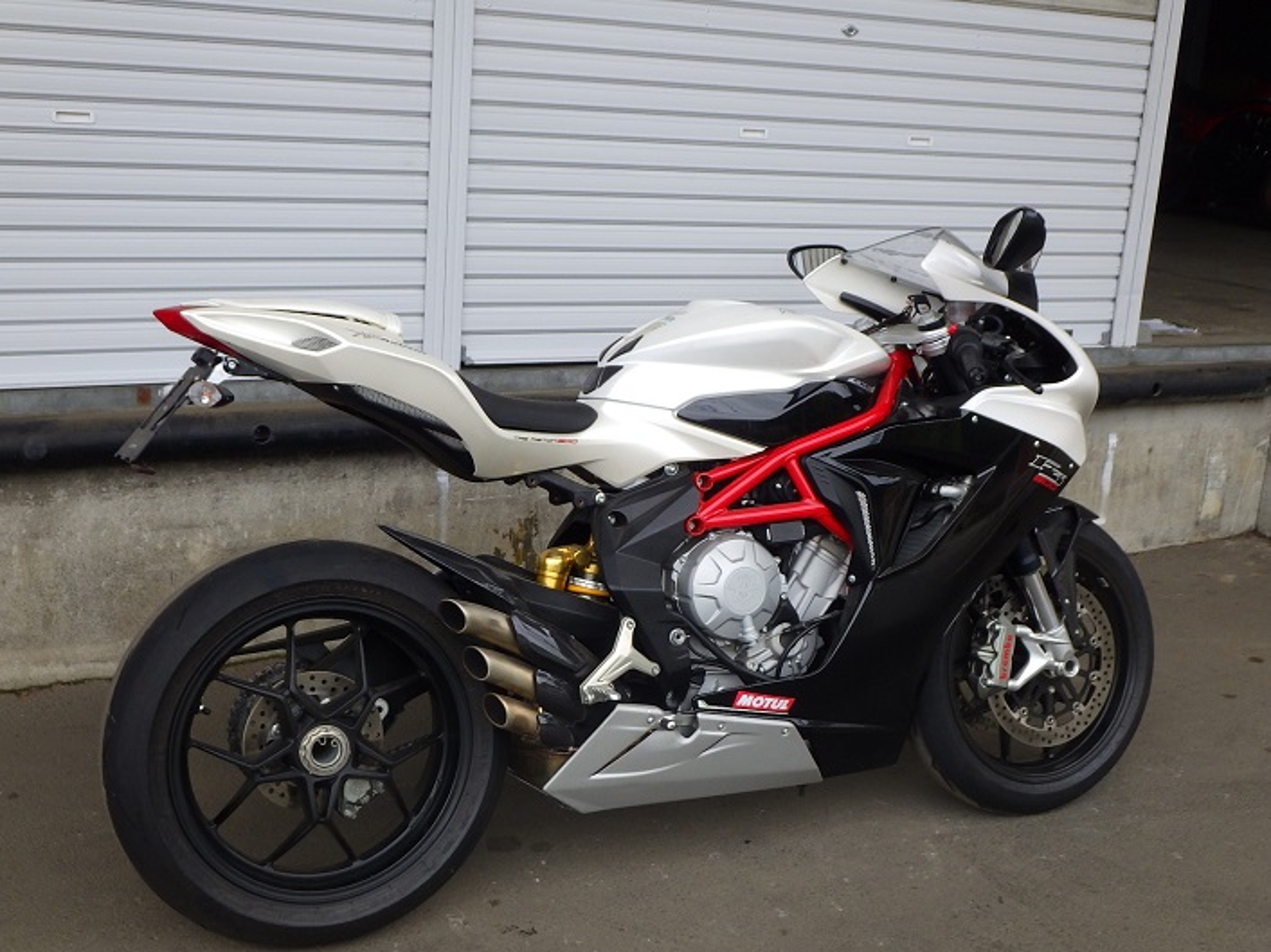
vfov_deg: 34.3
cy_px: 476
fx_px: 1542
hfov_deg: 44.8
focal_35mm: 42
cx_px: 636
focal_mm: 7.5
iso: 125
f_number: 5
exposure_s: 1/160
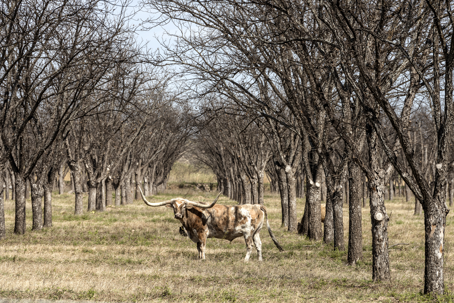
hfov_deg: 10.3
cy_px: 152
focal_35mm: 200
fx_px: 2522
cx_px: 227
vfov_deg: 6.9
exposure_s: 1/640
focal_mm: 200
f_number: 10
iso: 250
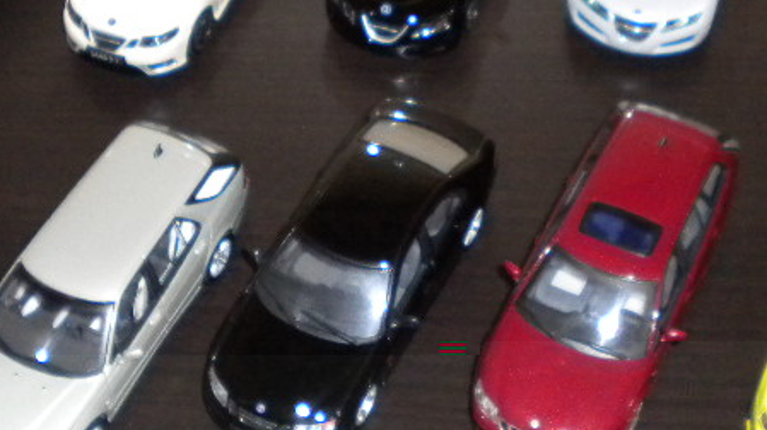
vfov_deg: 13.8
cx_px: 384
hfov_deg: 24.5
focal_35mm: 87
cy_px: 109
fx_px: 1768
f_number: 3.1
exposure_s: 1/30
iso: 400
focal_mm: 6.3
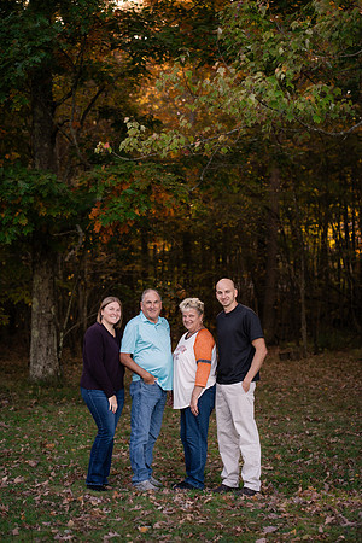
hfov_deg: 16.1
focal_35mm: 85
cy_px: 272
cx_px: 181
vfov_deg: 23.9
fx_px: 1282
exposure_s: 1/400
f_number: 3.5
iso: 320
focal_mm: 85
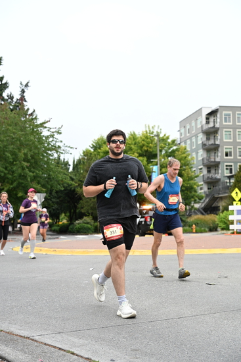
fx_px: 512
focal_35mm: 51
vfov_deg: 38.9
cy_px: 181
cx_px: 120
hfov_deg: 26.5
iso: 1600
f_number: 4
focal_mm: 51
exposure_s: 1/800
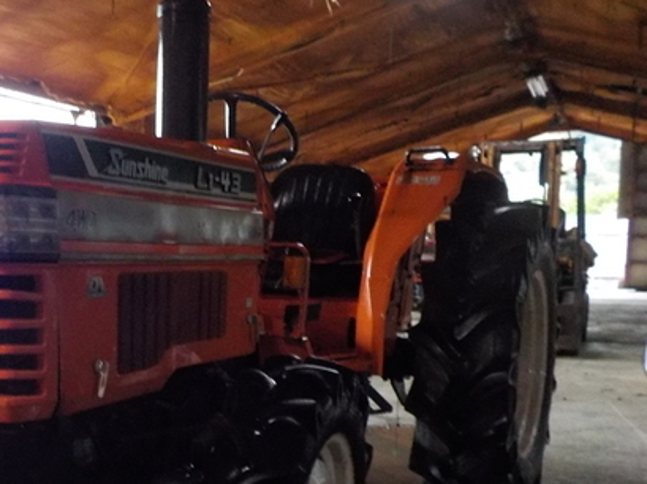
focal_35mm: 47
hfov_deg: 39.4
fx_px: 878
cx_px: 161
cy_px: 365
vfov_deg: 30.3
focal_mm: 4.1
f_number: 3.3
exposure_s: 1/15
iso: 720
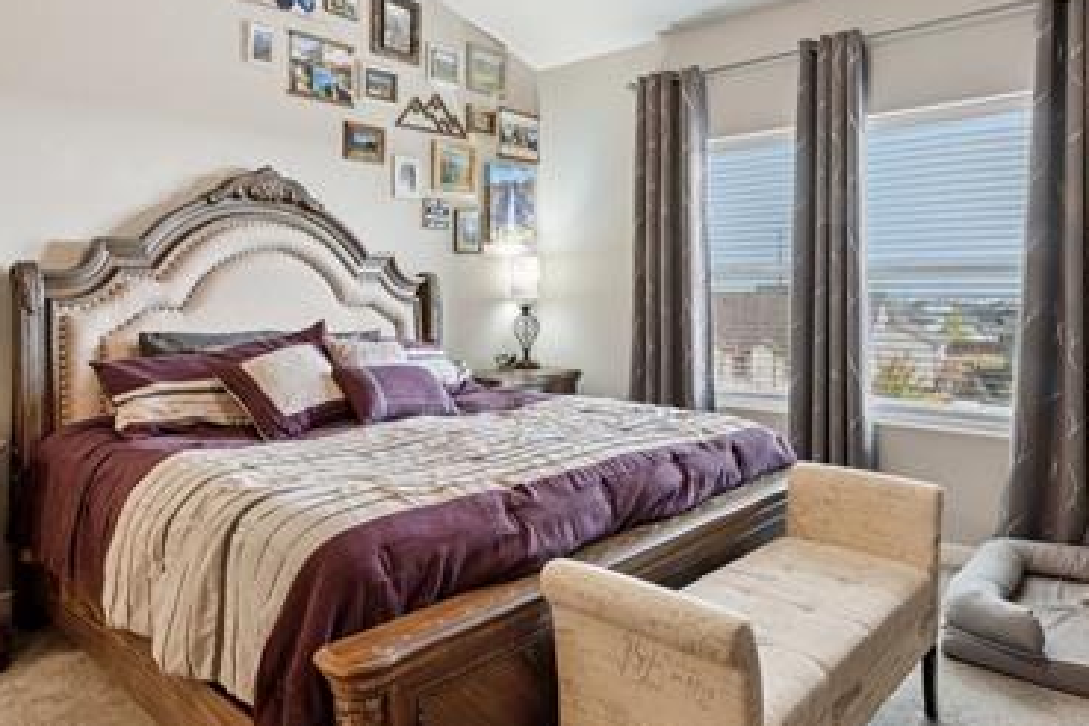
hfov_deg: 69.4
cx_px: 537
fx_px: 786
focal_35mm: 26
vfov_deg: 49.4
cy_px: 313
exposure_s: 1/8
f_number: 11
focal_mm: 15
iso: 800
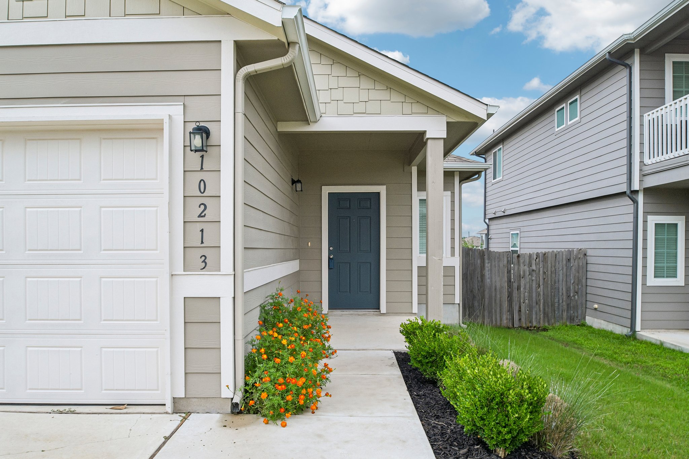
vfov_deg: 53.1
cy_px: 230
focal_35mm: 24
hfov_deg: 73.7
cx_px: 344
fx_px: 459
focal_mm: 16
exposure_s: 1/160
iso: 400
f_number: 8
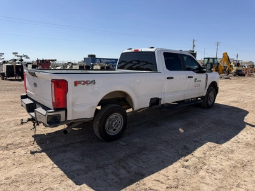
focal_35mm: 24
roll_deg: +0.3
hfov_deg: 71.6
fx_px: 177
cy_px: 96
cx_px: 128
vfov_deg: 56.8
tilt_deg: -8.2
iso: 80
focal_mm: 6.76
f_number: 1.78
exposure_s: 1/5714
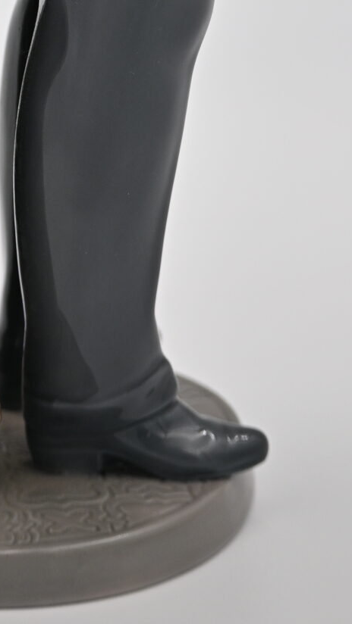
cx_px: 33
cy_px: -309
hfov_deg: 5.0
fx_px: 4045
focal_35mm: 244
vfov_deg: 8.6
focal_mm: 50
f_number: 4.5
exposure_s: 1/200
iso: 100
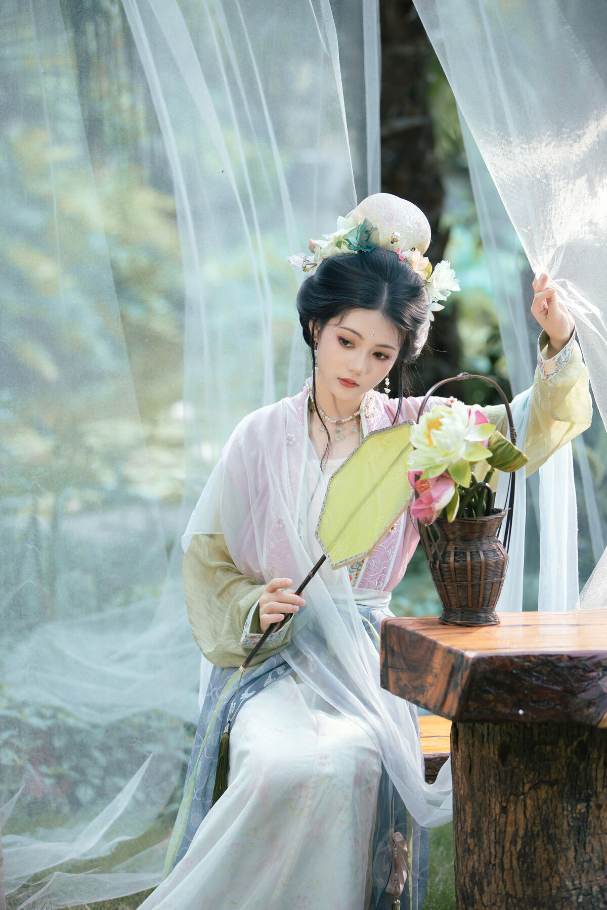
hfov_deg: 13.7
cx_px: 304
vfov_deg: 20.4
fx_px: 2529
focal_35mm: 100
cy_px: 455
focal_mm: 100
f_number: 2.8
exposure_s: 1/320
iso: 200
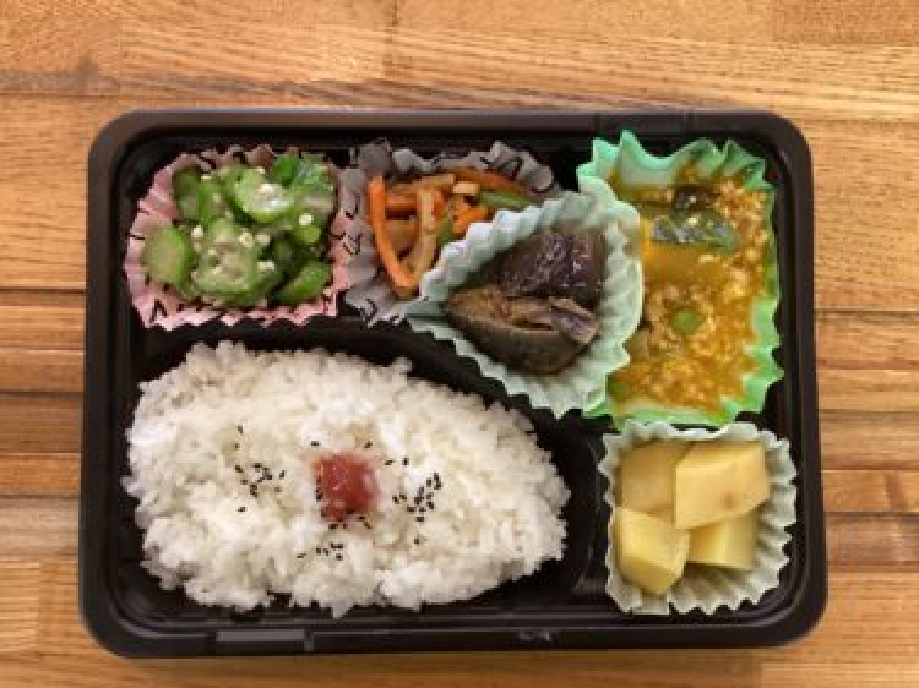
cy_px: 344
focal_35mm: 31
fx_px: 823
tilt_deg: -85.0
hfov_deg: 58.4
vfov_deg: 45.4
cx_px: 460
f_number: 2.4
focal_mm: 3.3
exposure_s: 1/40
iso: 320
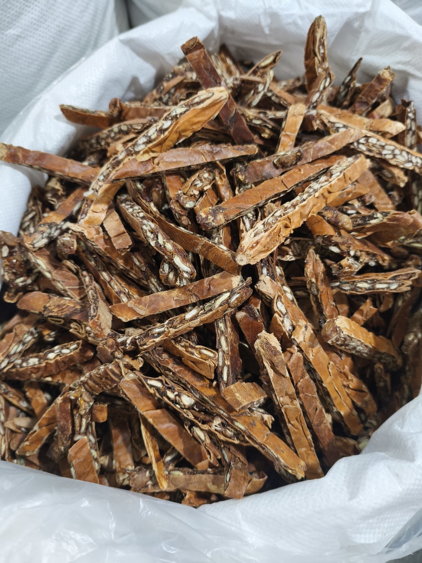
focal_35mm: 23
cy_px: 282
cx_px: 211
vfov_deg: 73.9
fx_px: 374
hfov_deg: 58.9
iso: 125
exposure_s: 1/100
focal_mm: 5.84
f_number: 1.6
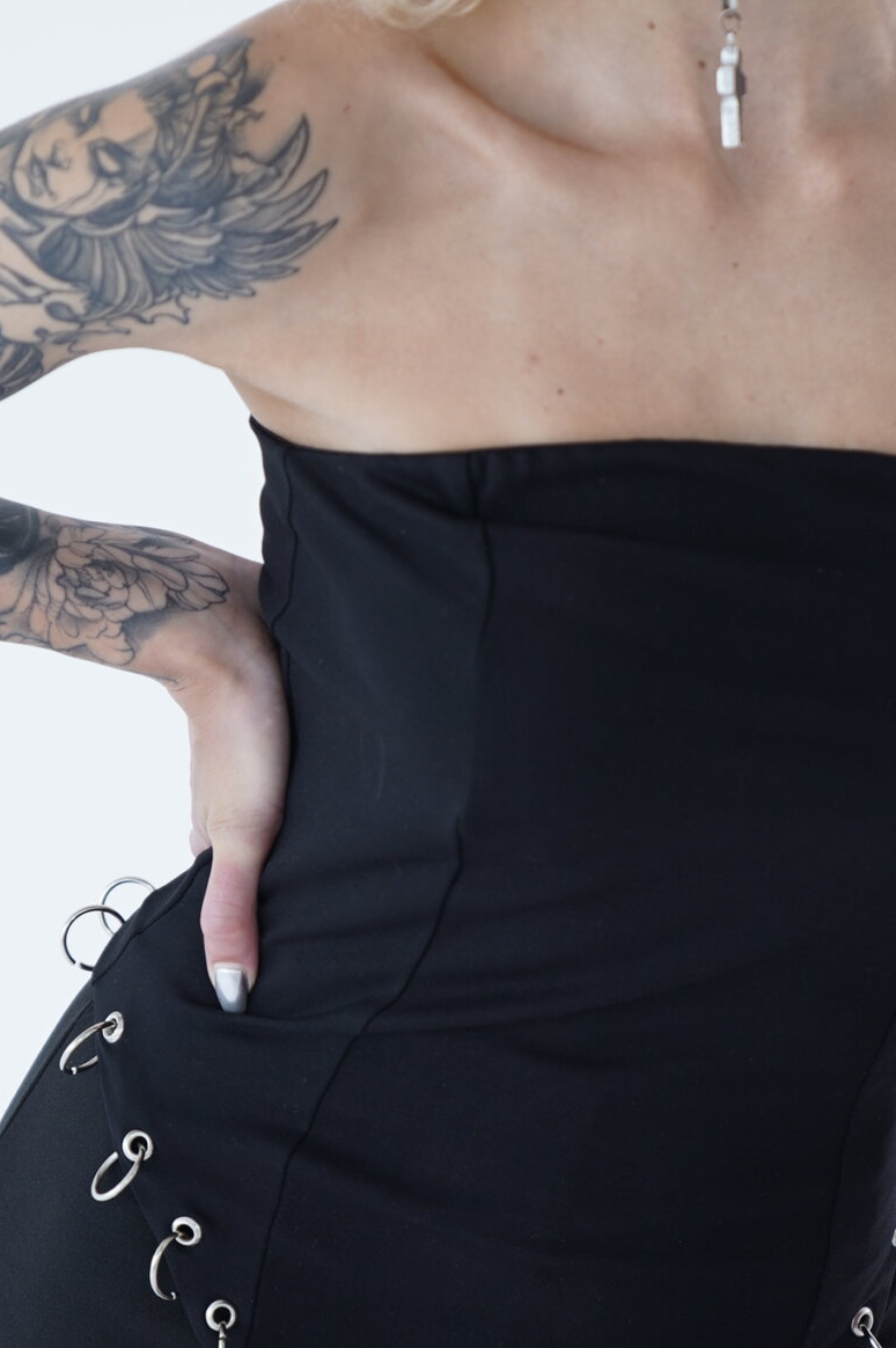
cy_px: 694
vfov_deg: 13.3
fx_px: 5759
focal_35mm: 154
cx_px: 367
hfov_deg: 8.9
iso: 125
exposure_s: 1/80
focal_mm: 70
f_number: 2.8
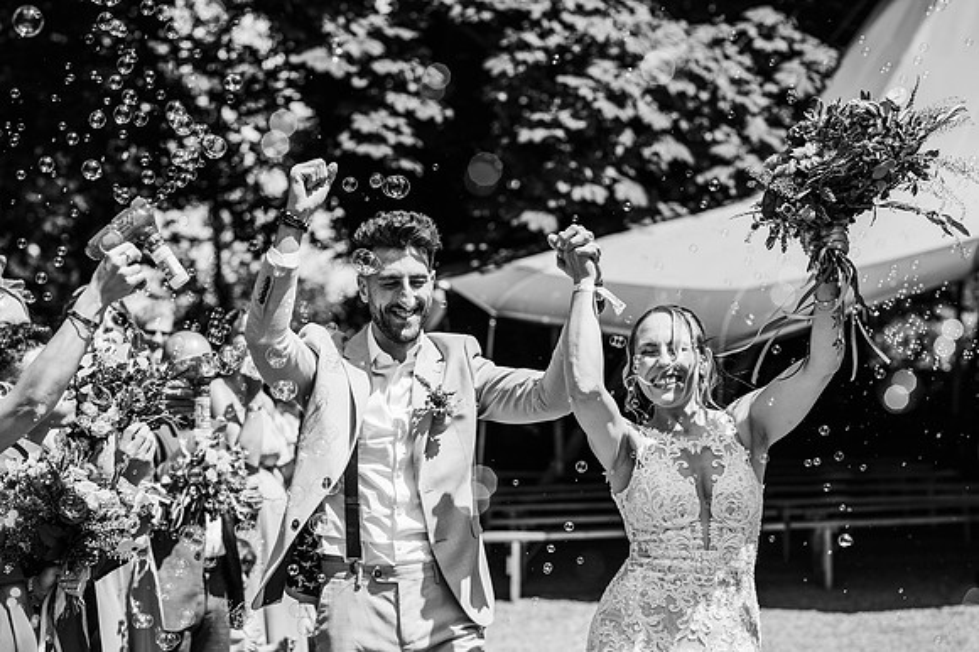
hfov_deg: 23.9
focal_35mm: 85
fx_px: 2310
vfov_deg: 16.1
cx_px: 490
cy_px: 326
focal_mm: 85
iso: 100
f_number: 4
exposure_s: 1/1250
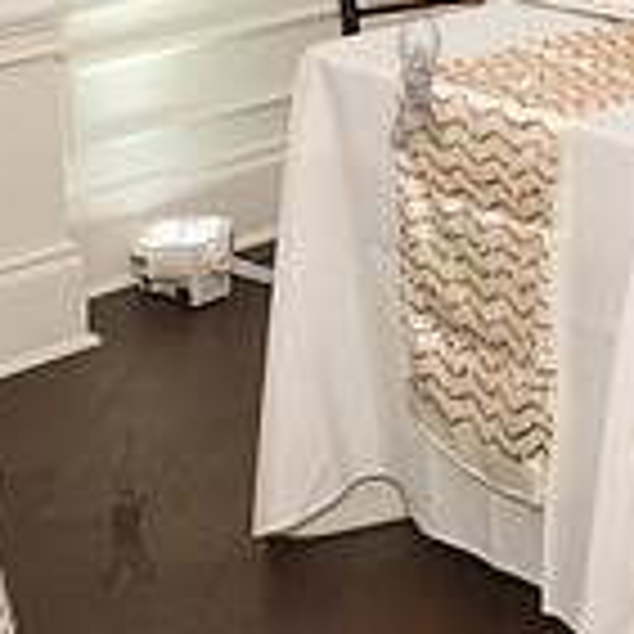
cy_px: -252
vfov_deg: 17.1
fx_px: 1948
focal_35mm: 94
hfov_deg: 16.5
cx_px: 1013
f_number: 4
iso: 2500
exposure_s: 1/400
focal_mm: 24
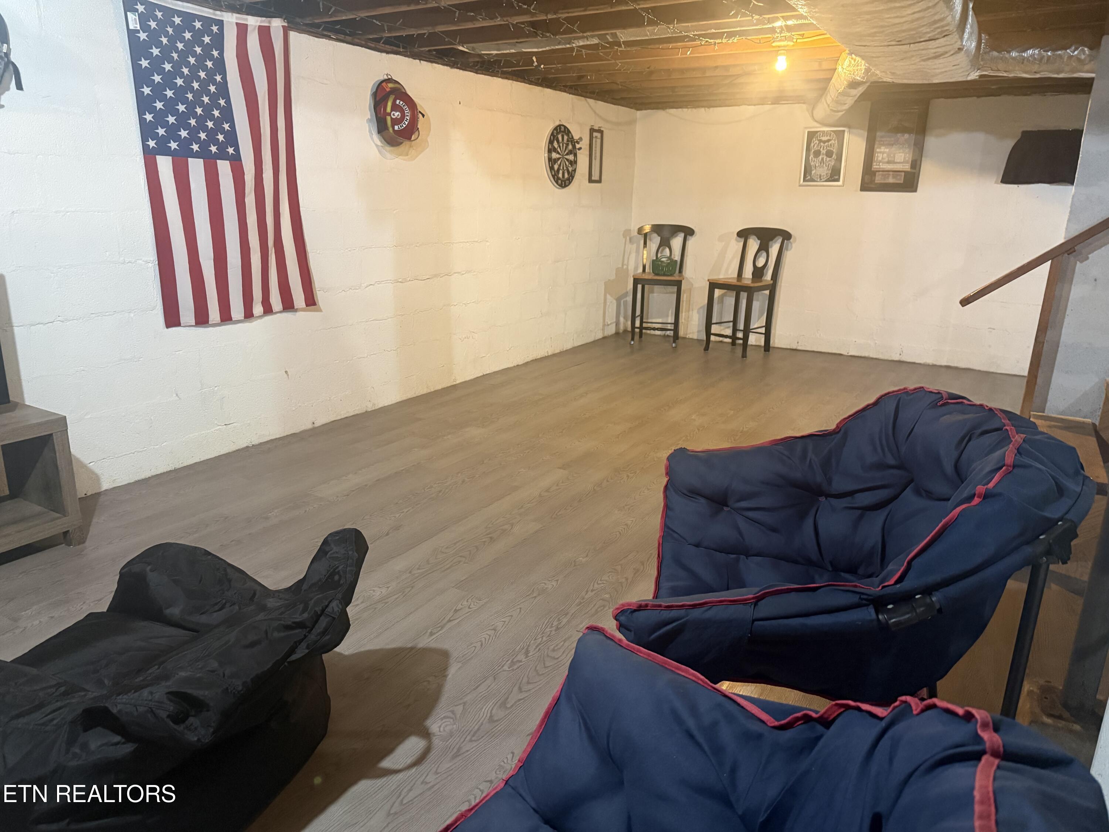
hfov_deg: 71.6
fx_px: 769
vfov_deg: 56.8
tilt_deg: -16.1
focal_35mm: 24
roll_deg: -0.4
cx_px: 554
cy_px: 416
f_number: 1.78
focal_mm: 6.76
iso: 800
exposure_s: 1/40
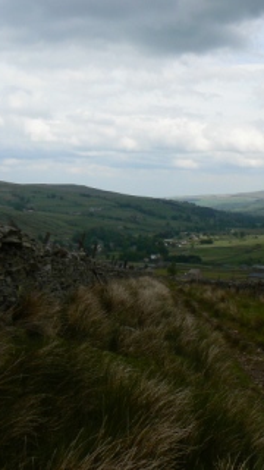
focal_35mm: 53
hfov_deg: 21.7
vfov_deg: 39.2
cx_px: 273
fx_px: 660
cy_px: 235
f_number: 7.1
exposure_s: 1/400
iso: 80
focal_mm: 6
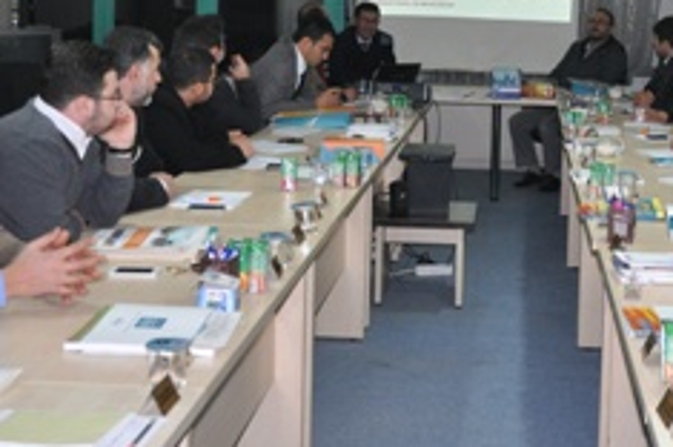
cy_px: 52
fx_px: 1176
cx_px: 504
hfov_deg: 31.4
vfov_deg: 21.1
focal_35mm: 63
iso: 800
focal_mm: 22
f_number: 3.8
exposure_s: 1/60
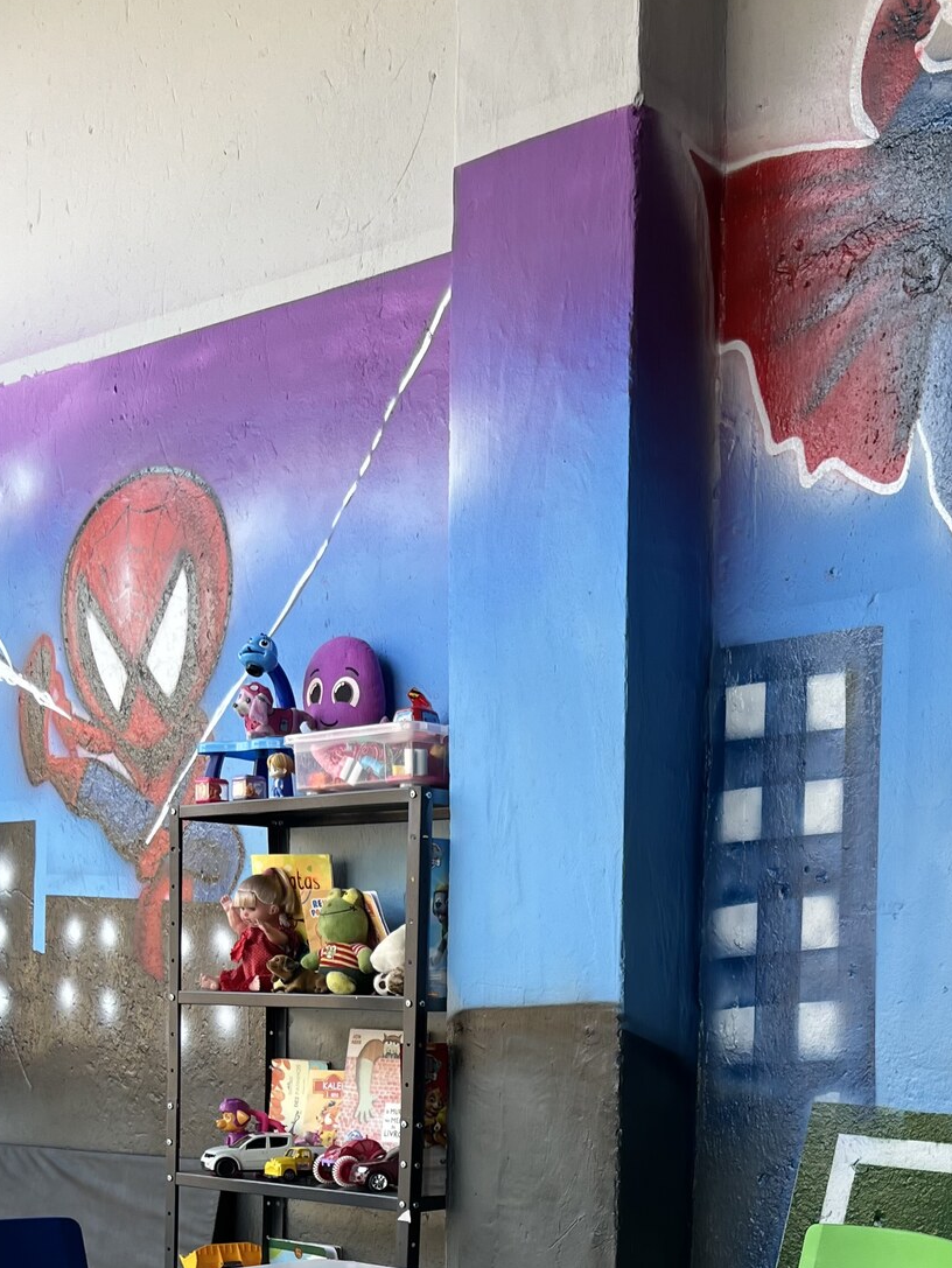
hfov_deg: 28.2
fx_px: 1869
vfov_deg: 34.9
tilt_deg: -5.0
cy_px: 1190
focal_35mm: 51
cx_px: 695
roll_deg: -2.5
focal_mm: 5.7
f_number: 1.5
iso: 32
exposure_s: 1/140
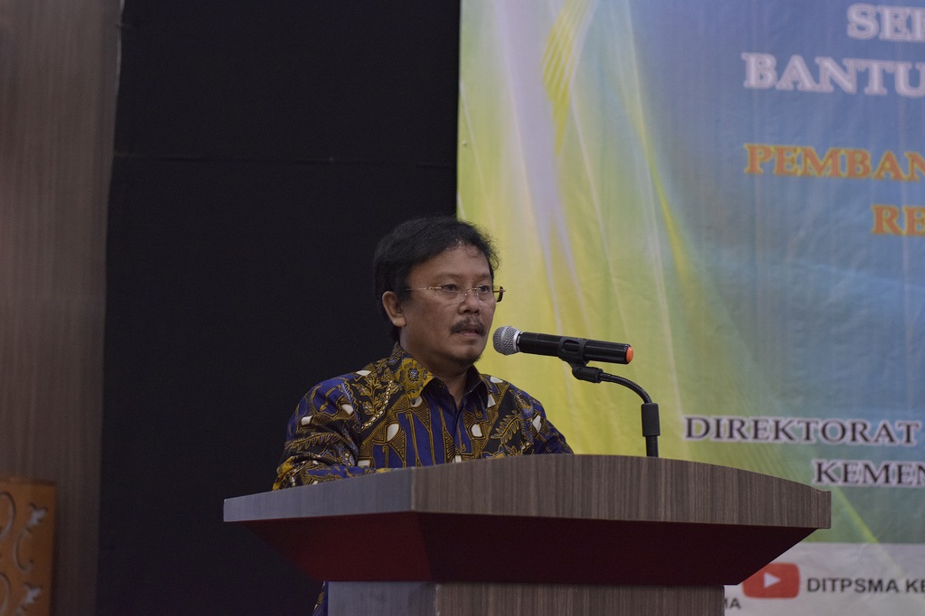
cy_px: 308
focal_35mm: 75
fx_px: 1926
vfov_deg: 18.2
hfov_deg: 27.0
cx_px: 462
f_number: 3.2
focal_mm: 50
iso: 3200
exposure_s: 1/80
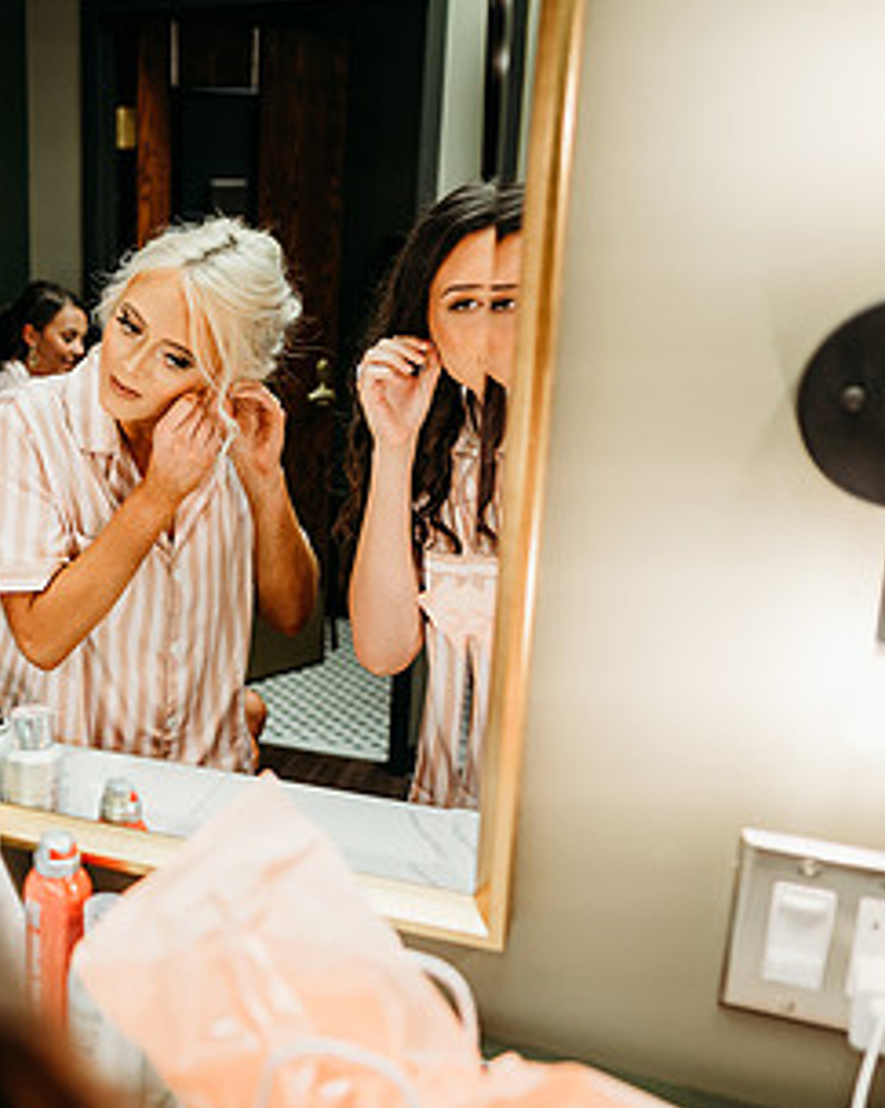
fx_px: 1409
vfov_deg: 42.9
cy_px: 585
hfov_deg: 32.3
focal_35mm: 43
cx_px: 18
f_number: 2.5
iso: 250
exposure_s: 1/160
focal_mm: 24
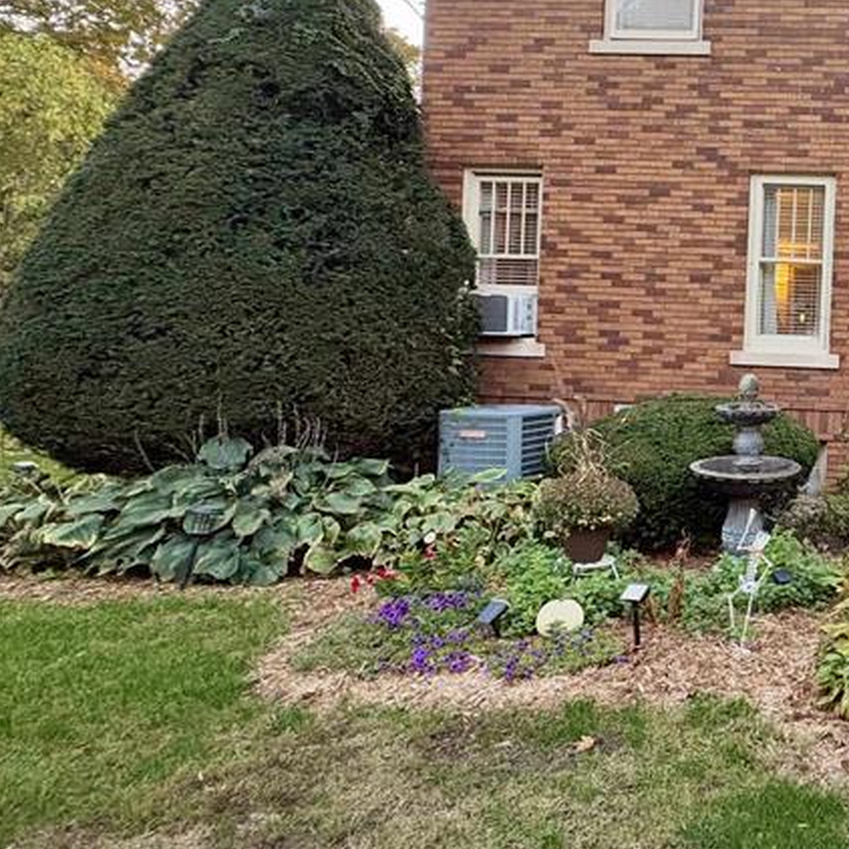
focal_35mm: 30
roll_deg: -4.0
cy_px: 334
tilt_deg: +4.9
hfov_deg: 42.8
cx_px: 925
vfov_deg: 53.6
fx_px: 832
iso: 320
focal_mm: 2.22
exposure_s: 1/60
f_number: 2.2
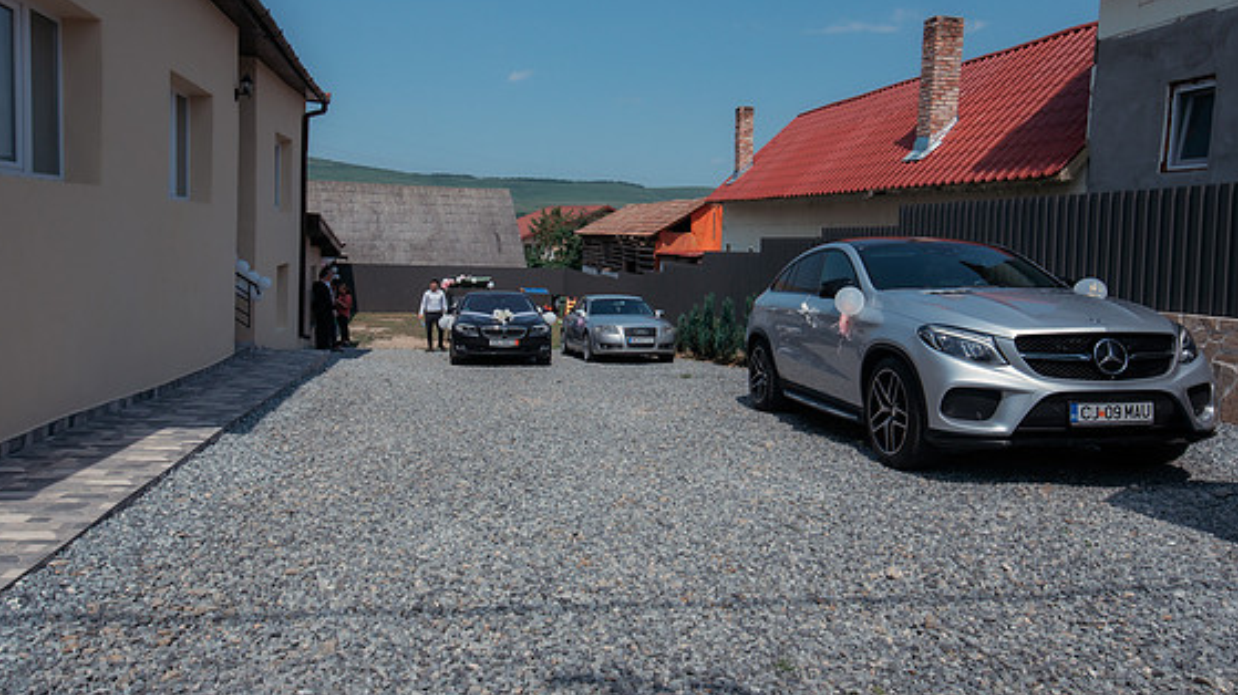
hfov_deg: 74.1
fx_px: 820
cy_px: 295
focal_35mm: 25
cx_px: 609
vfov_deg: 45.8
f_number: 6.3
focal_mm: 23
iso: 400
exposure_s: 1/2000
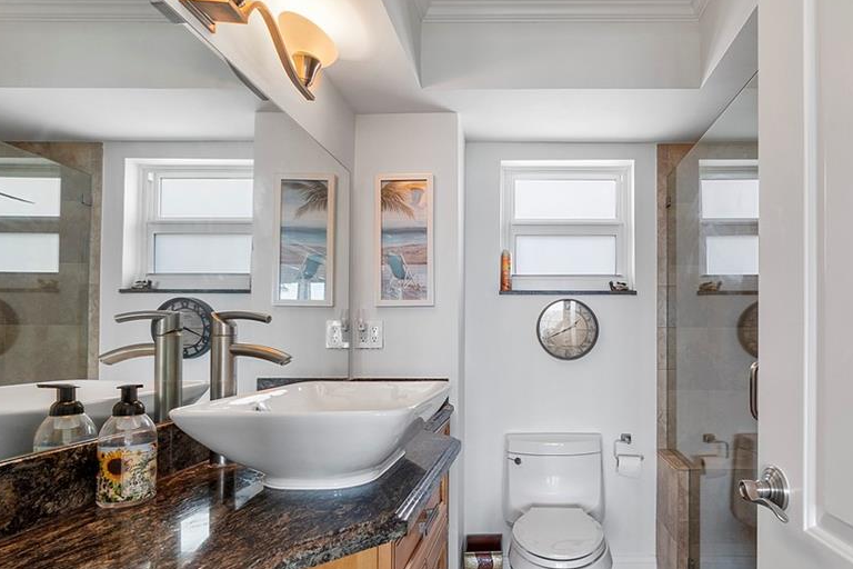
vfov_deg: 61.6
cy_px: 332
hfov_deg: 82.2
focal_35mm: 20
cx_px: 539
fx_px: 474
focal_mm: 10
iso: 160
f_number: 11
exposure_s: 1/5
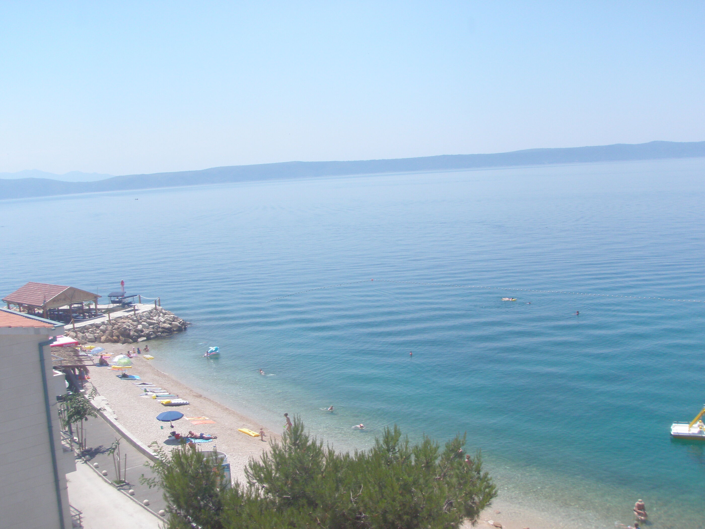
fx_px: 774
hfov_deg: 49.0
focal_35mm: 38
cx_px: 352
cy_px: 264
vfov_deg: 37.7
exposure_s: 1/400
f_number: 6.3
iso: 80
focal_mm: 6.7
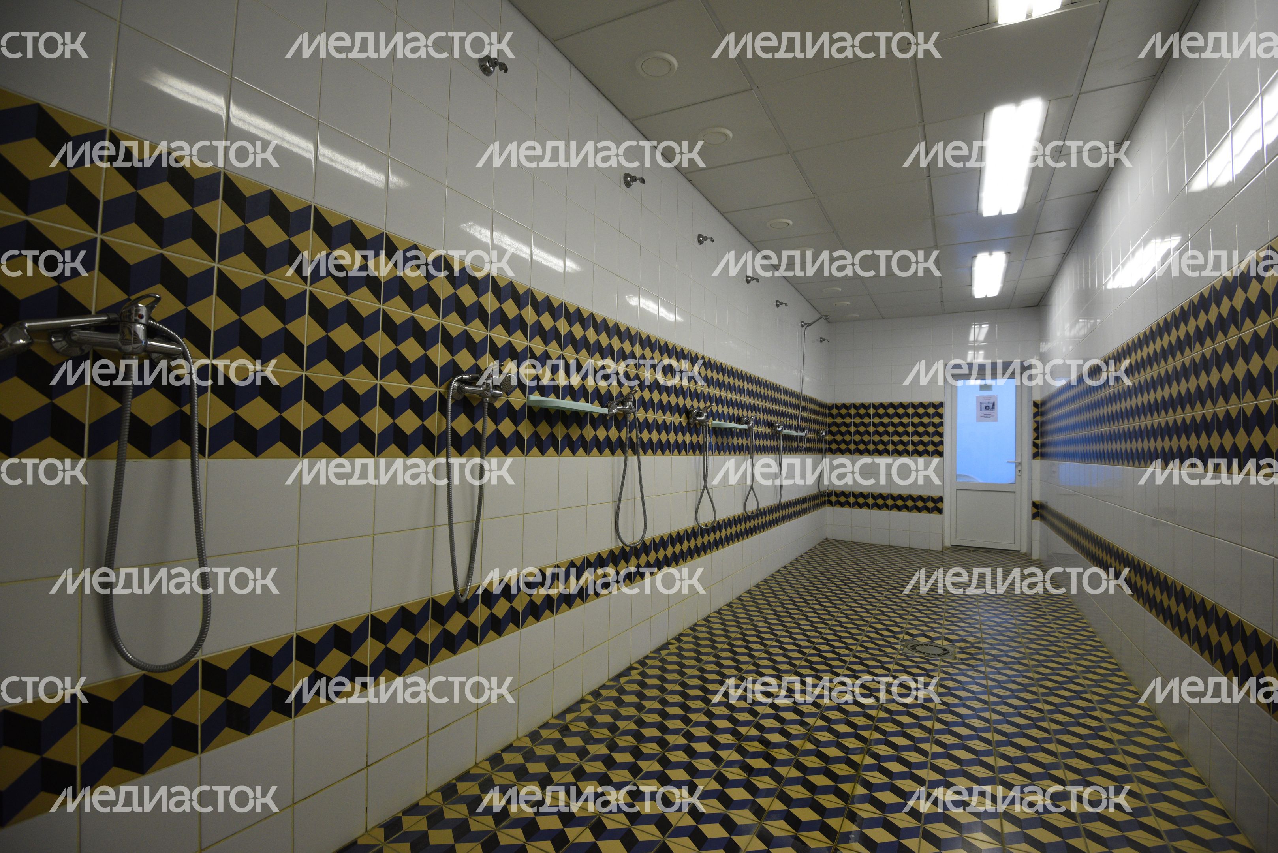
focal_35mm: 16
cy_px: 426
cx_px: 639
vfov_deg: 73.8
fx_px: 568
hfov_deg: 96.7
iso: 1250
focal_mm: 16
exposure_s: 1/60
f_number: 5.6
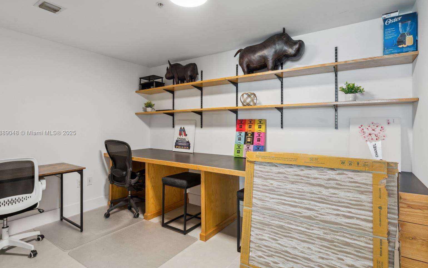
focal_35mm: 18
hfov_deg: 90.7
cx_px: 209
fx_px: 211
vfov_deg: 64.7
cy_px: 133
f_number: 9
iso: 250
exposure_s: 1/3.33
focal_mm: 17.1
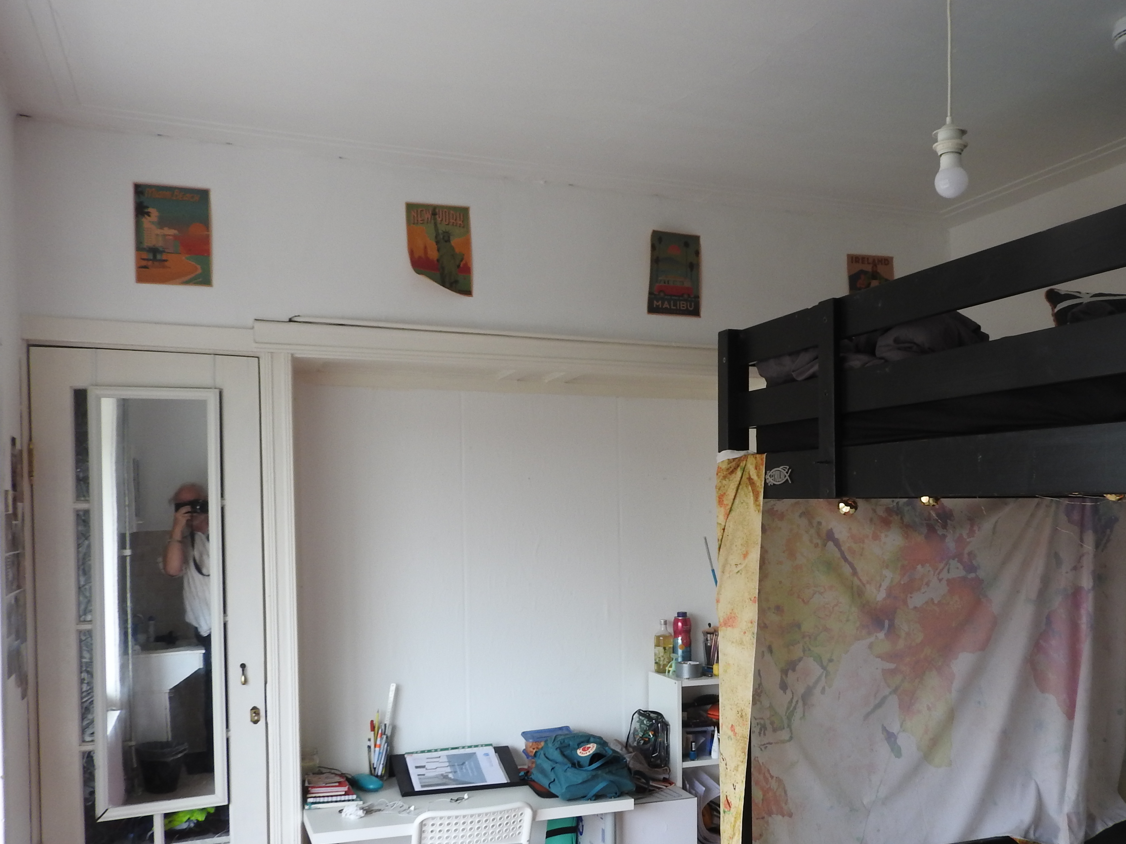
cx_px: 670
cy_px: 509
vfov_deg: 42.7
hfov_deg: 55.0
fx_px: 1073
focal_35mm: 33
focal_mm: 4.3
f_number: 3.3
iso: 100
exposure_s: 1/40
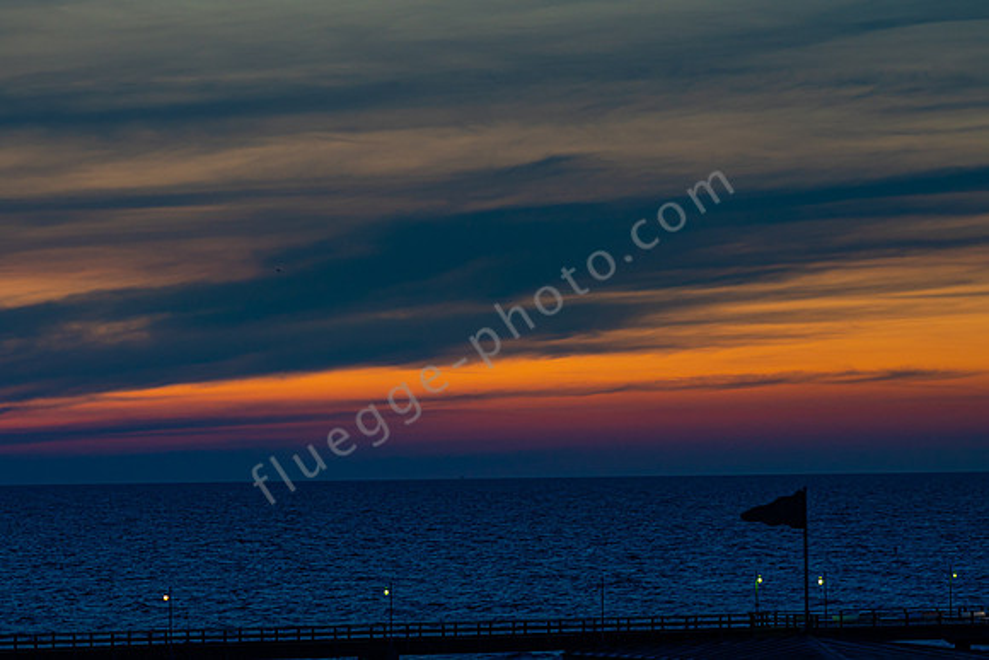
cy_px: 330
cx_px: 494
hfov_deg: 10.2
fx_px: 5550
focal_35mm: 202
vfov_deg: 6.8
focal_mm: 135
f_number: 2.8
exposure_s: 1/50
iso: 250
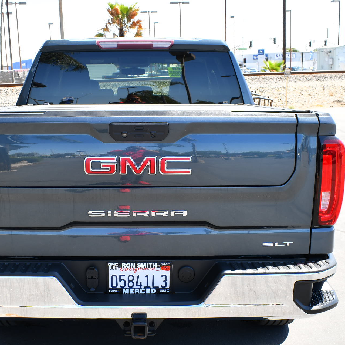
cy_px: 212
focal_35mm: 50
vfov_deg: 33.9
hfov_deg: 33.9
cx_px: 136
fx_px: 564
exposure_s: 1/60
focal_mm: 18
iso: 100
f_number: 8
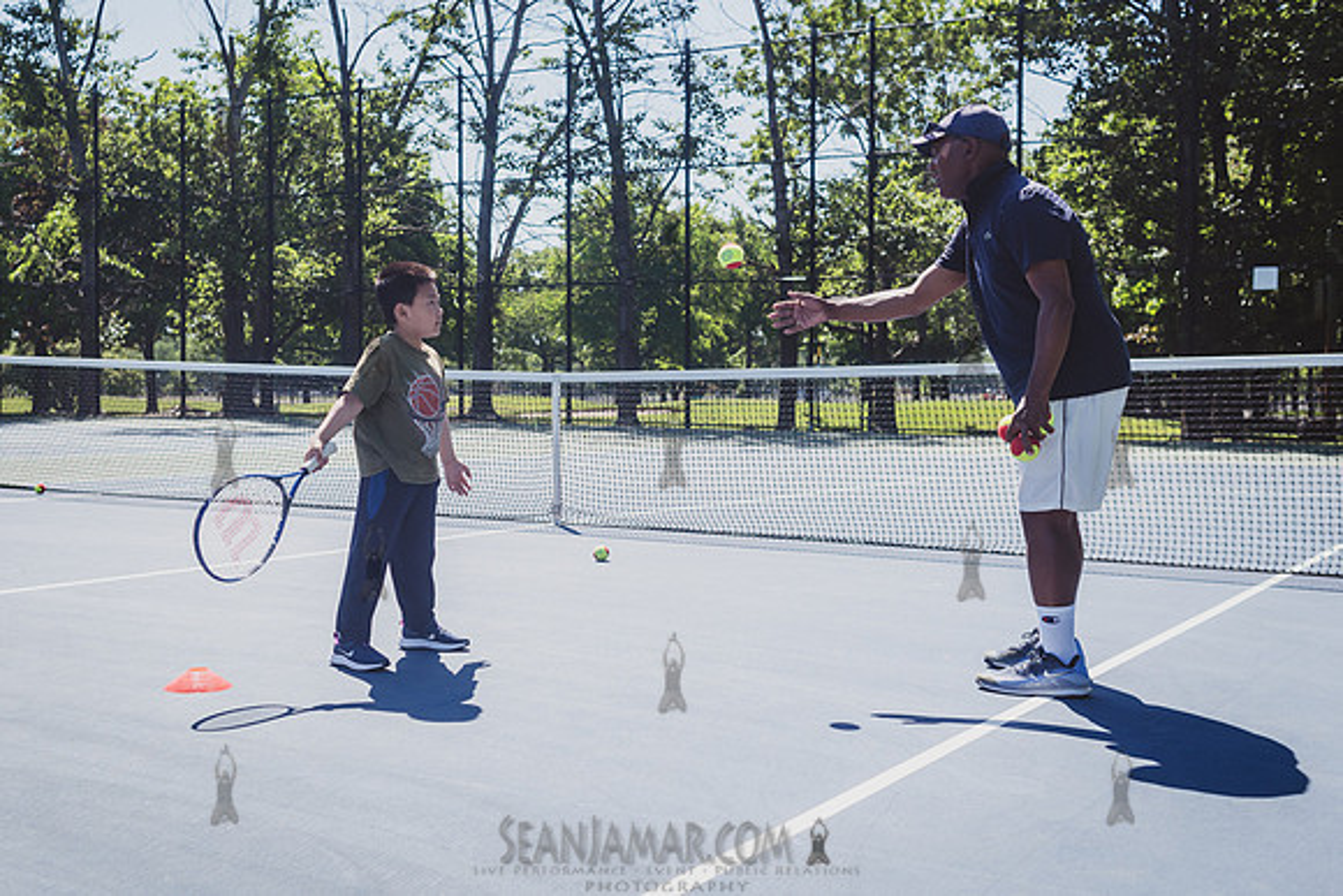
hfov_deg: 46.3
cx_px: 595
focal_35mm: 42
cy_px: 441
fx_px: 1566
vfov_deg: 31.9
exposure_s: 1/2500
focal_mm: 35
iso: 200
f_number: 4
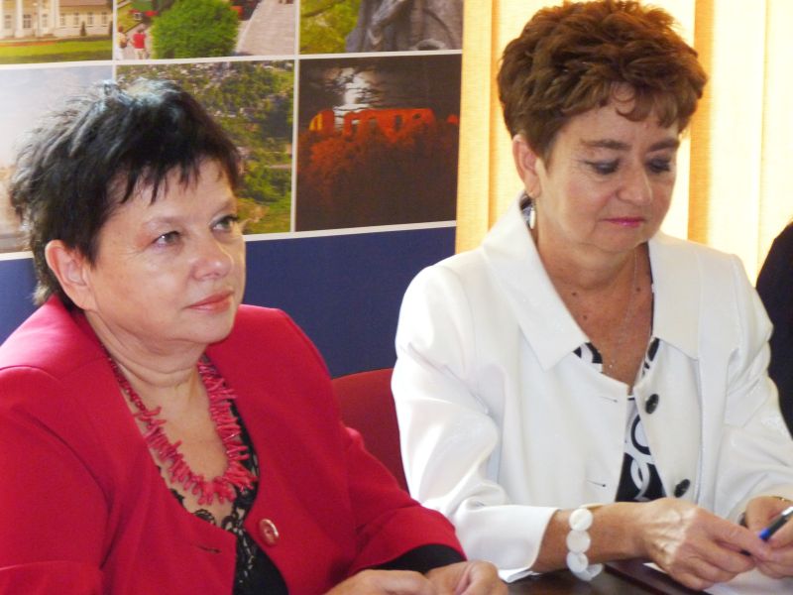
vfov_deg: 12.1
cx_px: 396
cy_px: 298
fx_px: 2795
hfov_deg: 16.1
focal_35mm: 122
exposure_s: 1/40
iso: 320
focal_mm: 21.6
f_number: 3.6
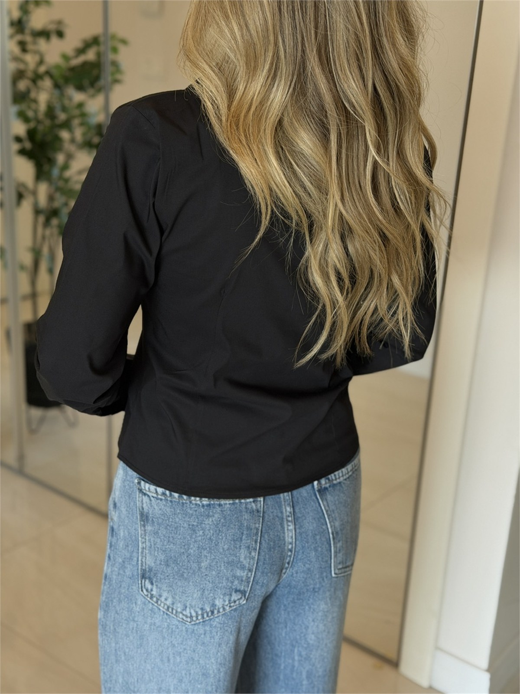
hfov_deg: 30.3
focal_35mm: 48
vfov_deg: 39.7
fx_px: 961
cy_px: 347
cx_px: 260
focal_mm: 6.76
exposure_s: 1/60
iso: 250
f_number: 1.78
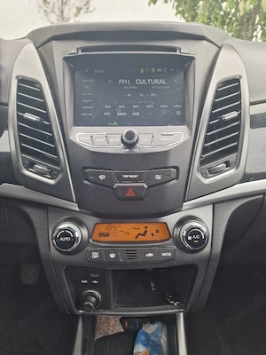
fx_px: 236
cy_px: 178
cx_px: 133
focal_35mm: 23
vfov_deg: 73.9
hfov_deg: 58.9
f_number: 1.8
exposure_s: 1/182
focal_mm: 6.4
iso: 100
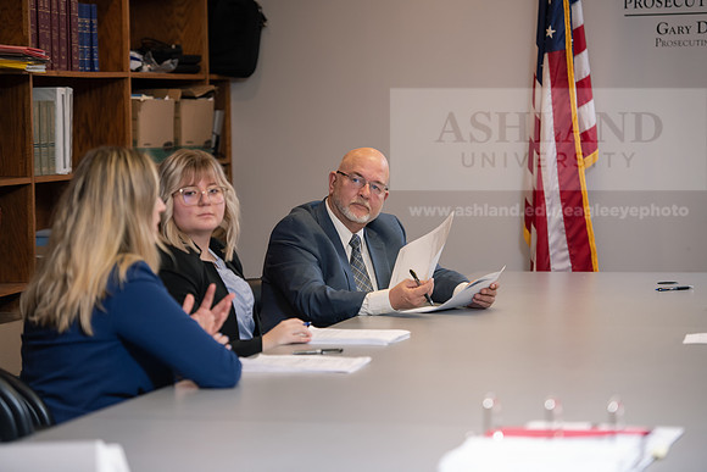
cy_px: 236
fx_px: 2396
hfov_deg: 16.8
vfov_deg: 11.2
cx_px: 354
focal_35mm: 122
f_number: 3.2
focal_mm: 122
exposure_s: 1/160
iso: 800
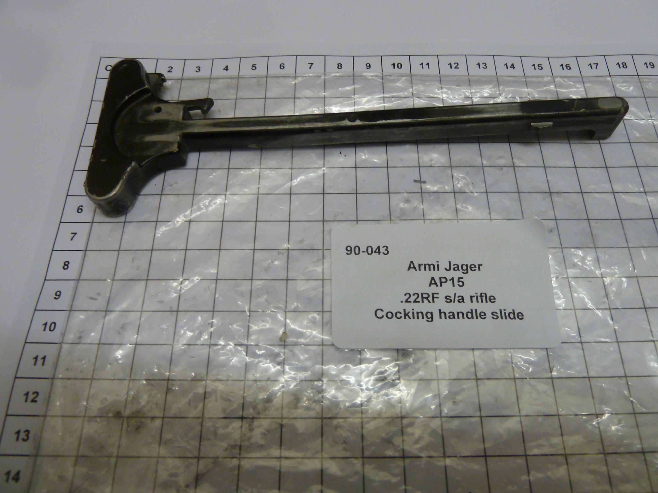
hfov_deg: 69.4
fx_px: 475
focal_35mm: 25
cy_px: 246
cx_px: 329
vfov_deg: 54.9
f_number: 3.3
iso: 200
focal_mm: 4.1
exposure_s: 1/30
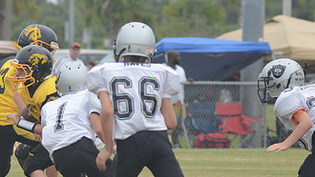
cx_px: 45
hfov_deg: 3.9
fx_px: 4604
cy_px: 120
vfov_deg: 2.2
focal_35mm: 551
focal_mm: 200
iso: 400
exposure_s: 1/800
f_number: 5.6
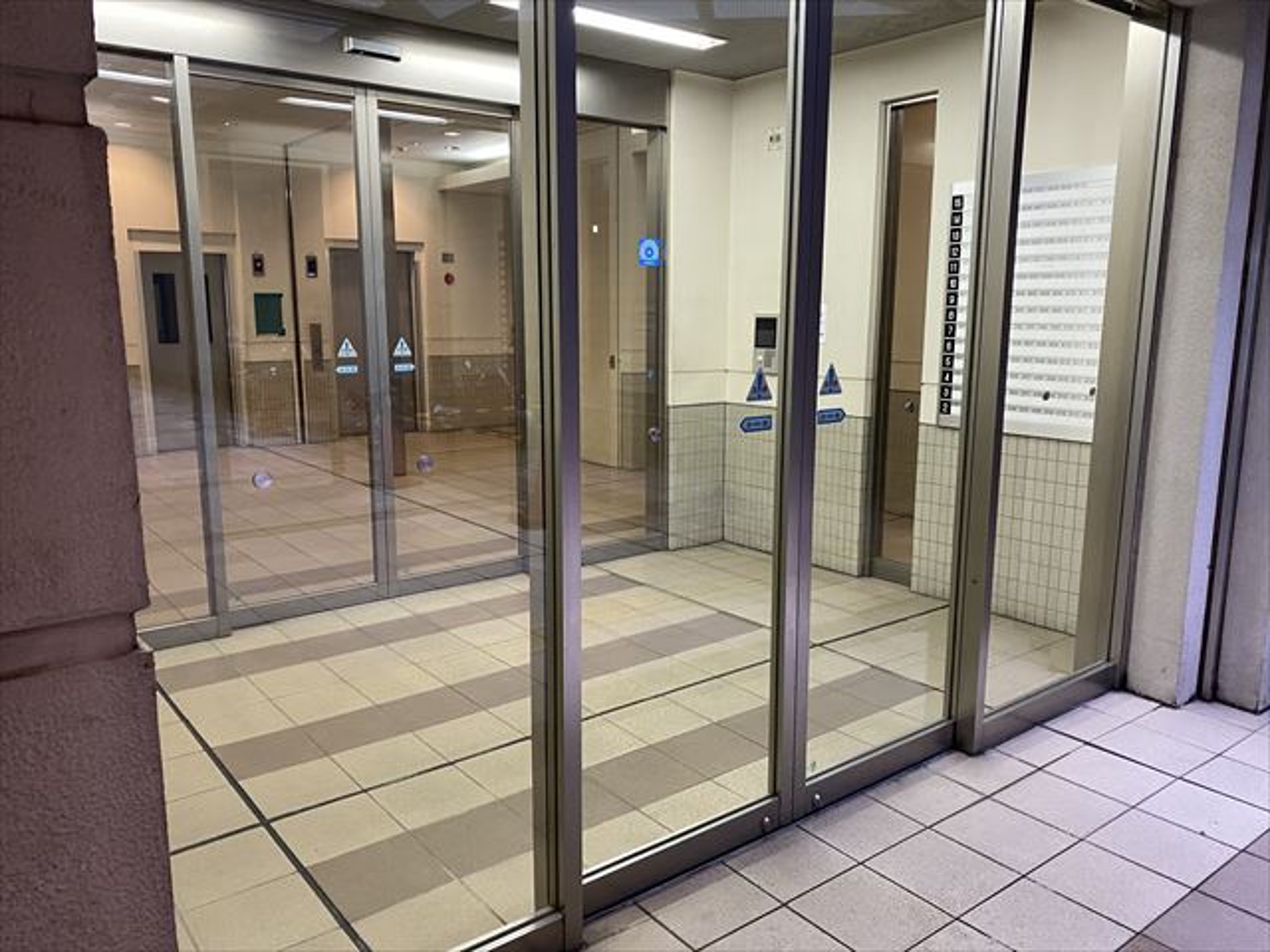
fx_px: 954
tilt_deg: -10.5
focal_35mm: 26
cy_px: 476
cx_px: 635
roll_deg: +0.7
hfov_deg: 67.3
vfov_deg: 53.1
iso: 200
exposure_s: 1/50
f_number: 1.8
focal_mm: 4.25
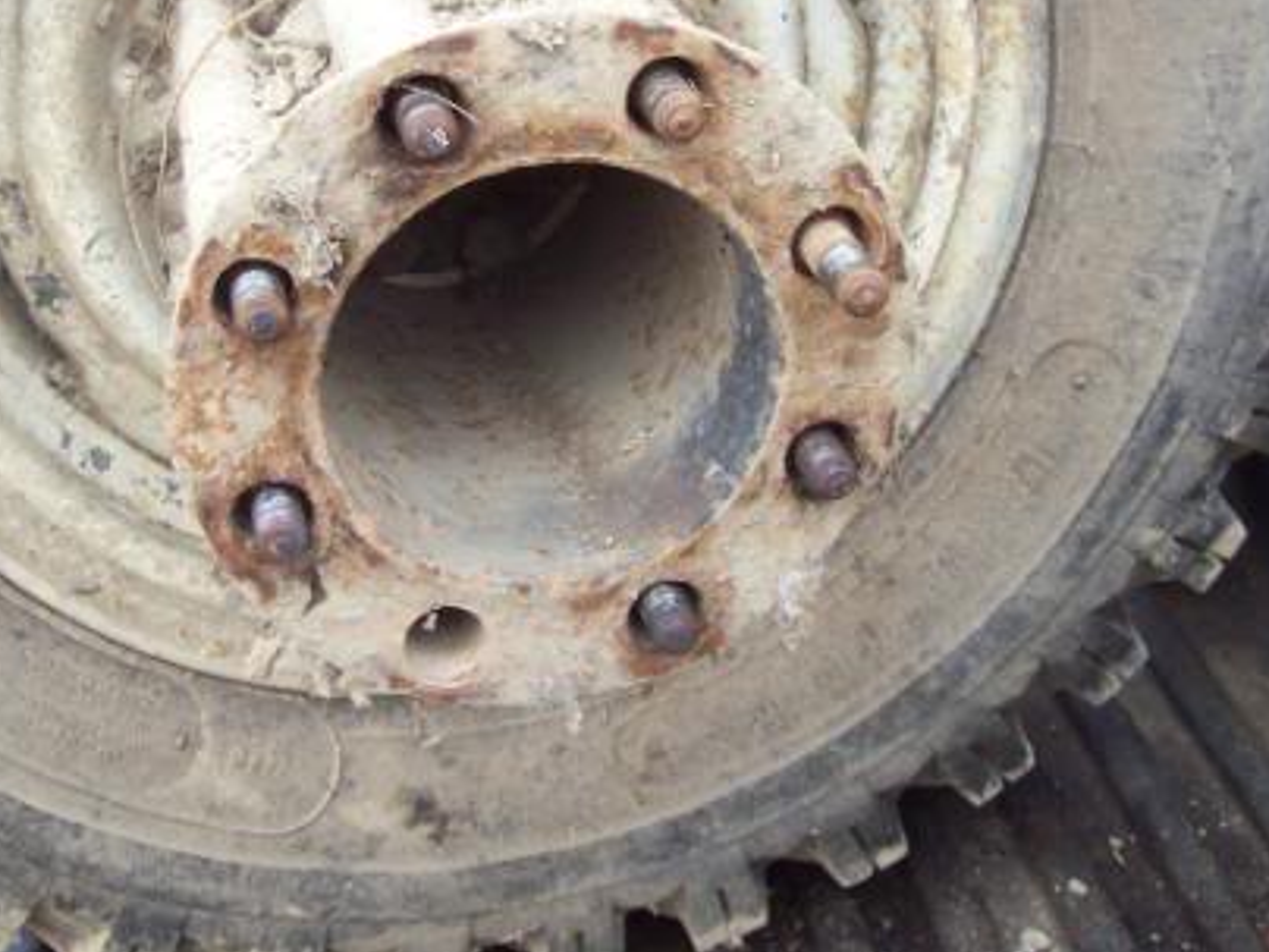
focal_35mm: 57
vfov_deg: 25.4
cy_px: 273
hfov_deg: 33.7
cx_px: 528
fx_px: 2090
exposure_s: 1/144
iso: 80
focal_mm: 6
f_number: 2.7
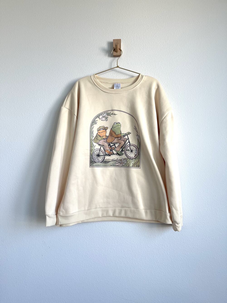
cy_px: 152
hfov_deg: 53.1
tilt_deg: +3.7
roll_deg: -0.2
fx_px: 227
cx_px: 114
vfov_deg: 67.3
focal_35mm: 26
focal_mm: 5.1
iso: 50
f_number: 1.6
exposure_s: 1/122
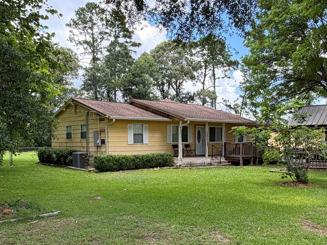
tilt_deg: -2.9
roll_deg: +0.9
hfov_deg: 50.1
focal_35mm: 37
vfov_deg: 38.4
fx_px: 349
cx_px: 160
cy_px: 156
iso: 40
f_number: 2.2
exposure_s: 1/229
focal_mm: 2.22
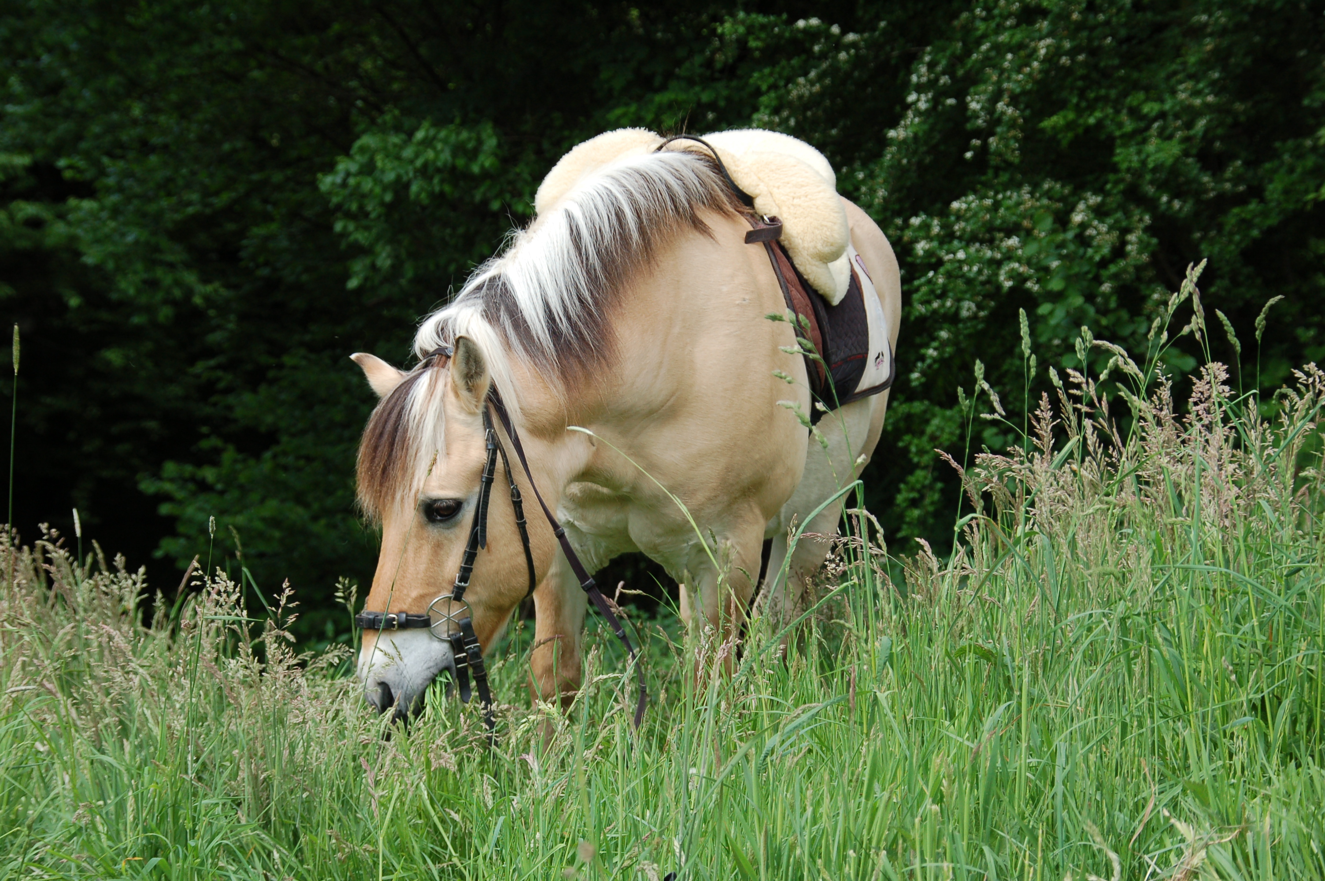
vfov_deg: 14.0
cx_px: 662
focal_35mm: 98
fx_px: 3585
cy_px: 440
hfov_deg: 20.9
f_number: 5.6
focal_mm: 65
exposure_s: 1/500
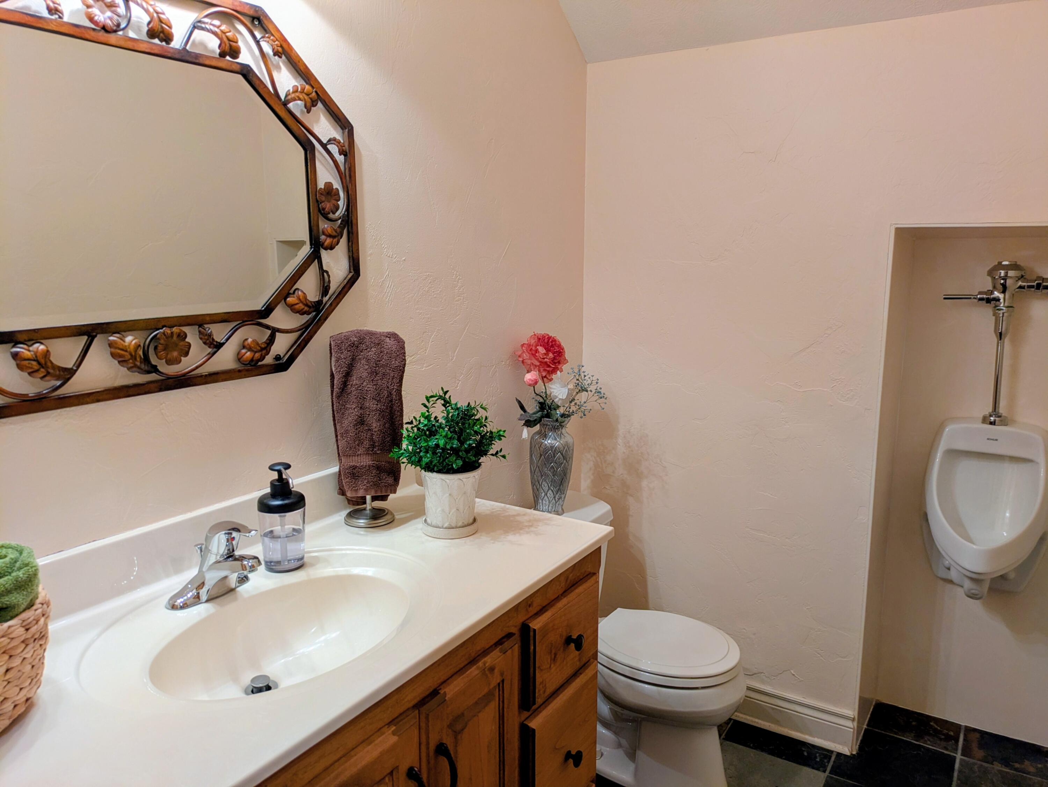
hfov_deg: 69.4
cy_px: 394
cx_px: 524
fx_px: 757
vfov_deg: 54.9
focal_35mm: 25
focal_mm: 5.43
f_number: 1.89
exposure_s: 1/24
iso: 87
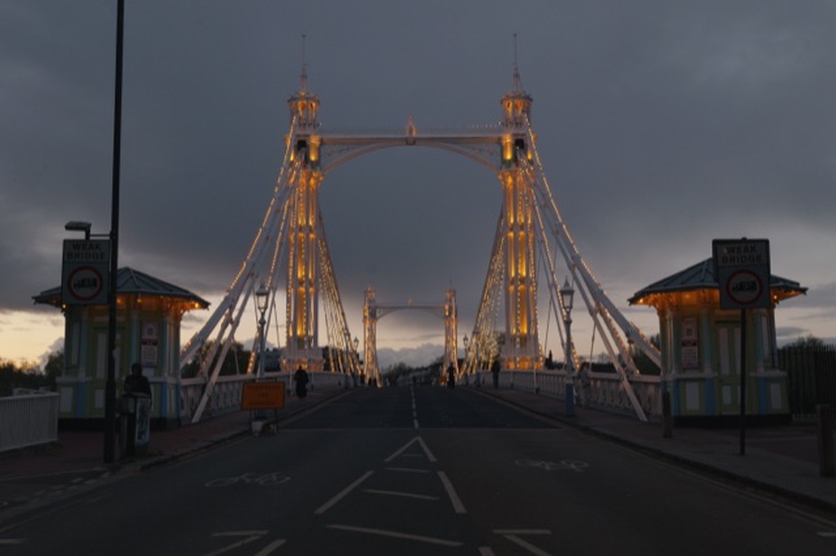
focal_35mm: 41
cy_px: 278
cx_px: 418
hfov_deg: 47.4
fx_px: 952
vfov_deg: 32.6
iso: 5000
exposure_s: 1/60
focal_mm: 41
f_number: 10
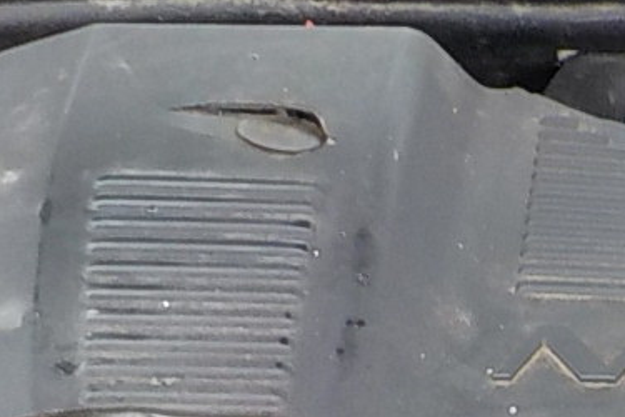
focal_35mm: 133
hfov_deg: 14.4
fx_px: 2309
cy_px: 620
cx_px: 932
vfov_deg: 10.0
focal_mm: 4.1
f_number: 3.3
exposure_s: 1/30
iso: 125
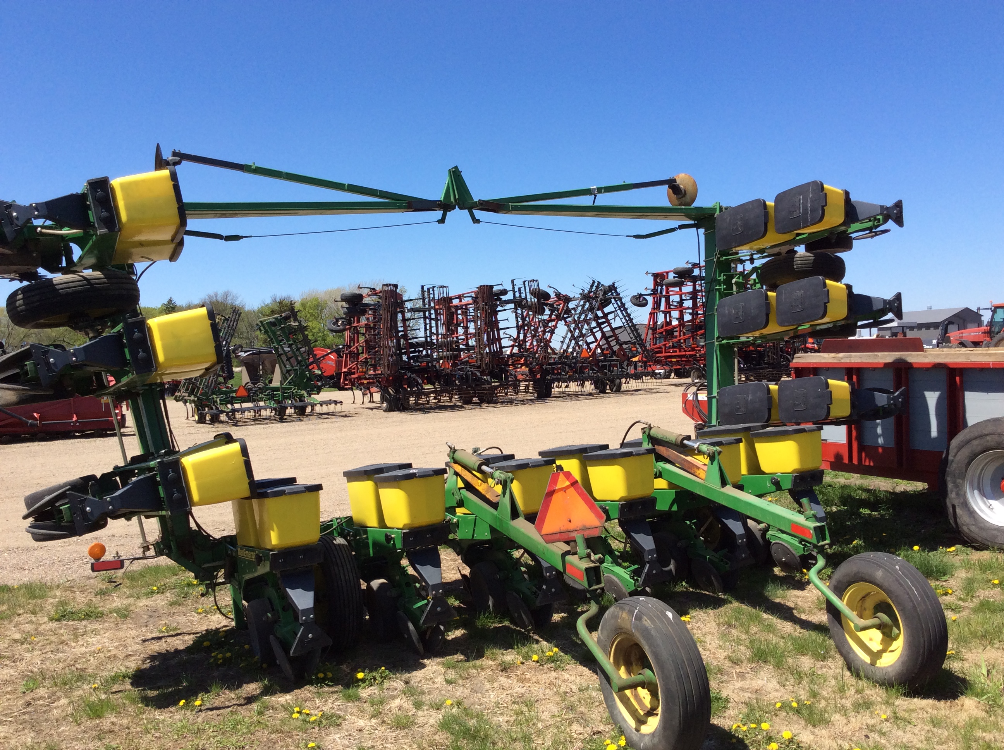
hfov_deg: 56.9
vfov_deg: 44.1
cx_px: 502
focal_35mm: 32
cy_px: 375
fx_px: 927
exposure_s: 1/1192
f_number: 2.4
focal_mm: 3.3
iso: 32
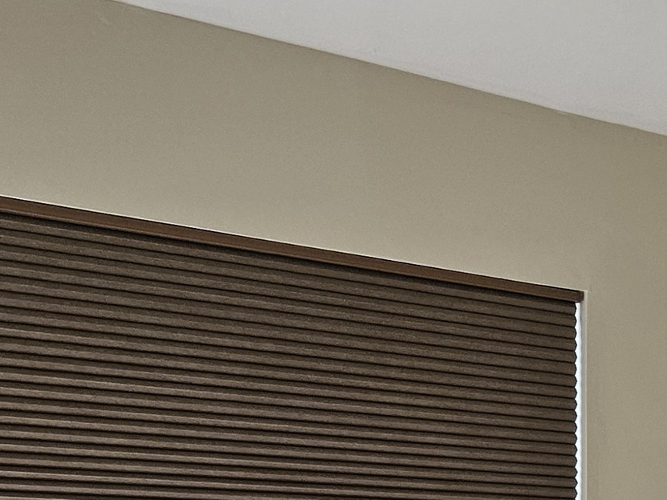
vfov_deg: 16.6
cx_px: 959
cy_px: 597
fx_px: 1638
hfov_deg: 20.2
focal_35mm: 85
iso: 250
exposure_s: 1/170
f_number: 1.8
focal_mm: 5.4
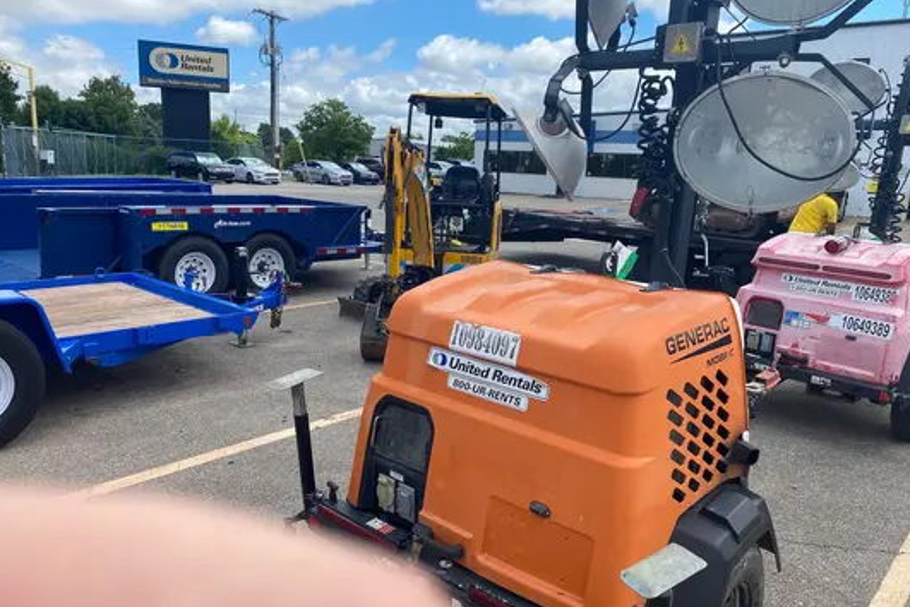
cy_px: 320
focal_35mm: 28
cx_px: 466
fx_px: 708
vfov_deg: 46.4
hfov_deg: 65.5
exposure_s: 1/1653
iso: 32
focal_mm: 4.25
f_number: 1.8
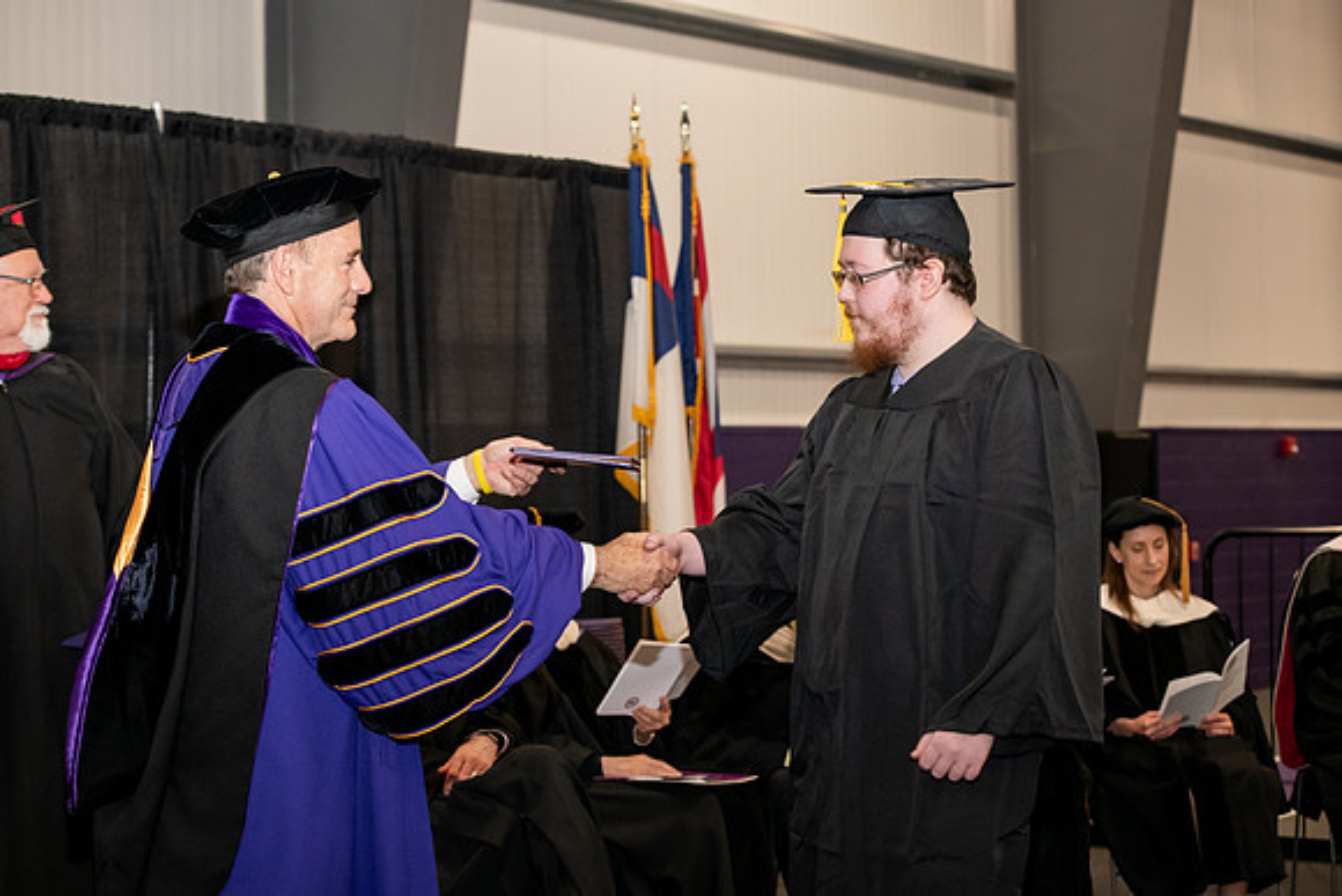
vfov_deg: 19.5
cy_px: 448
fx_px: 2610
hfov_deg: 28.8
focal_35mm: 70
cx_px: 671
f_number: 5
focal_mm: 70
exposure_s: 1/200
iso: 2000
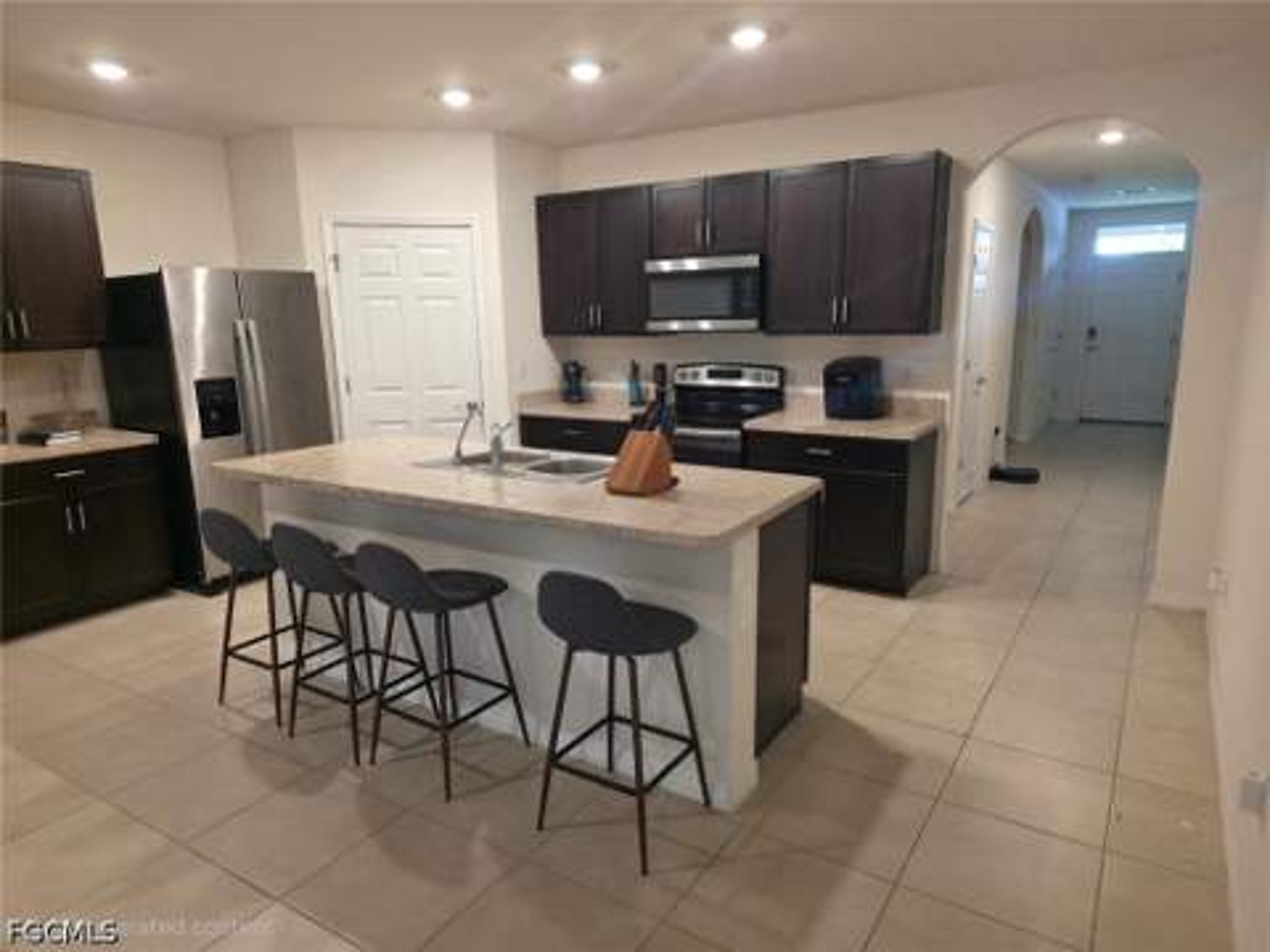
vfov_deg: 58.9
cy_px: 476
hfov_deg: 73.9
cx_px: 635
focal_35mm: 23
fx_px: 844
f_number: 1.7
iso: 160
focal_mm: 6.25
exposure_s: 1/40
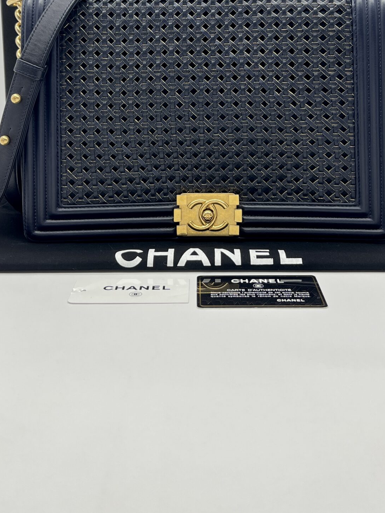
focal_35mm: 46
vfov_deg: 39.6
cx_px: 201
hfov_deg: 31.5
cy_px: 104
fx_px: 682
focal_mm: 5.7
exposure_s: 1/100
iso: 40
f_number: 1.5
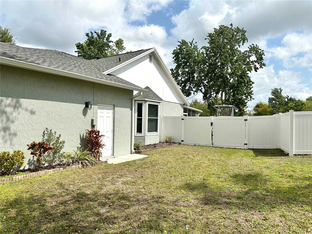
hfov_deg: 71.6
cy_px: 117
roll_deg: -1.2
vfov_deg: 56.8
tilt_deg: +1.1
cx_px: 156
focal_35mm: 24
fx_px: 216
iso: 80
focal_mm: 6.86
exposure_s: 1/8197
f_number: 1.78
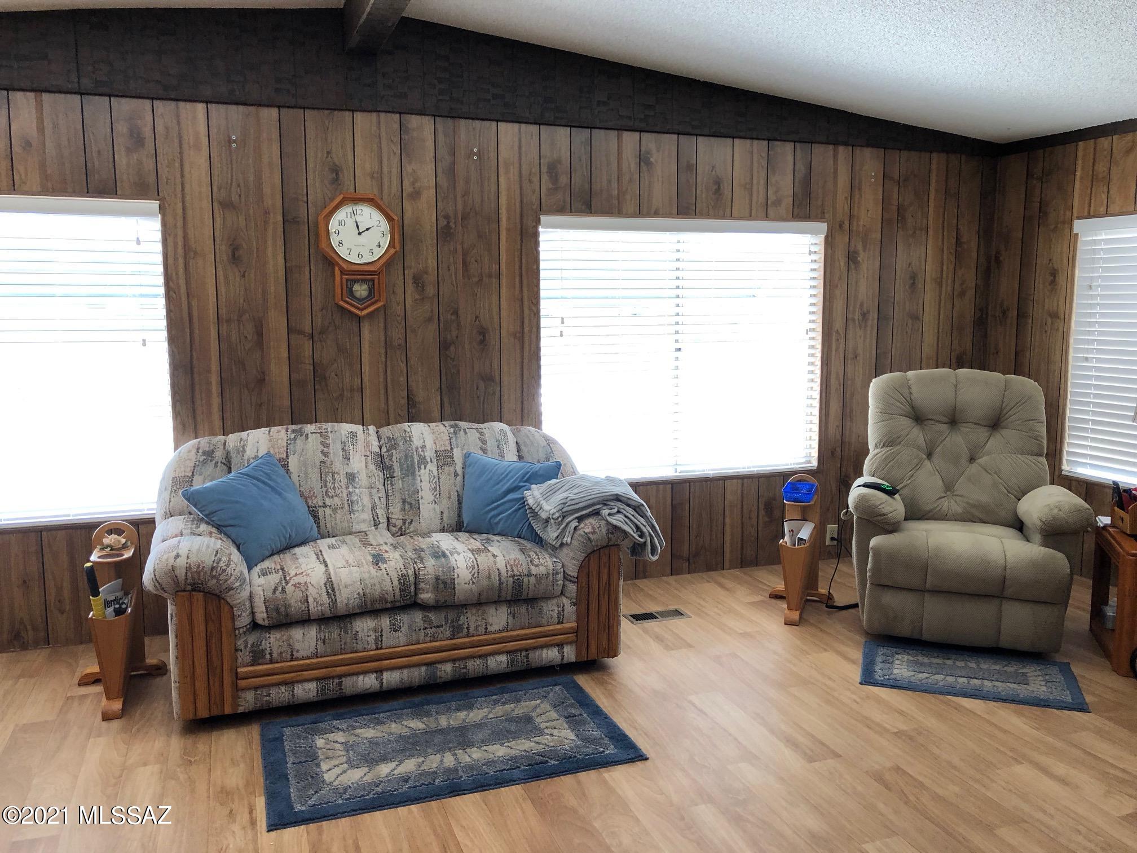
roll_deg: -0.6
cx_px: 568
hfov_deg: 63.4
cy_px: 426
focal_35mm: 28
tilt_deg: -8.6
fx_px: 920
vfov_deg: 49.7
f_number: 1.8
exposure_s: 1/30
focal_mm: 3.99
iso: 25
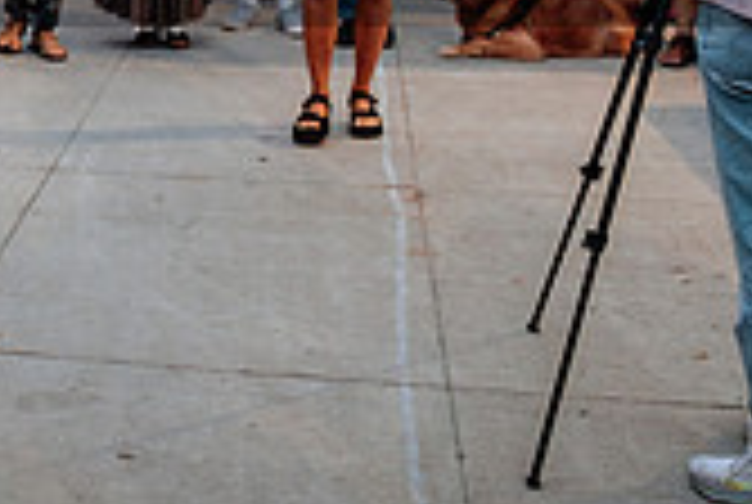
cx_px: -113
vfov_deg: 14.4
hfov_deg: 21.2
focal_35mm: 90
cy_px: -205
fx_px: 1883
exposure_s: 1/50
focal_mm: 16
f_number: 2.8
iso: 1600
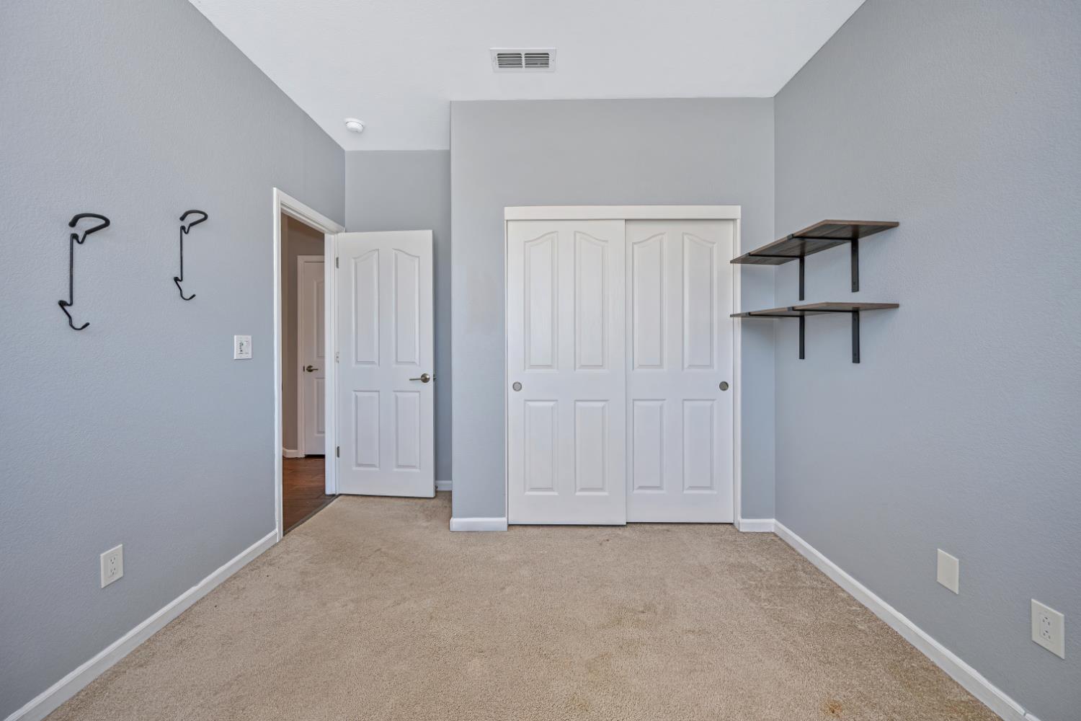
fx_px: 420
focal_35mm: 14
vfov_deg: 81.2
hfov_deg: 104.3
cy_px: 360
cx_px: 540
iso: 640
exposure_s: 1/80
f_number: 4.5
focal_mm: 14
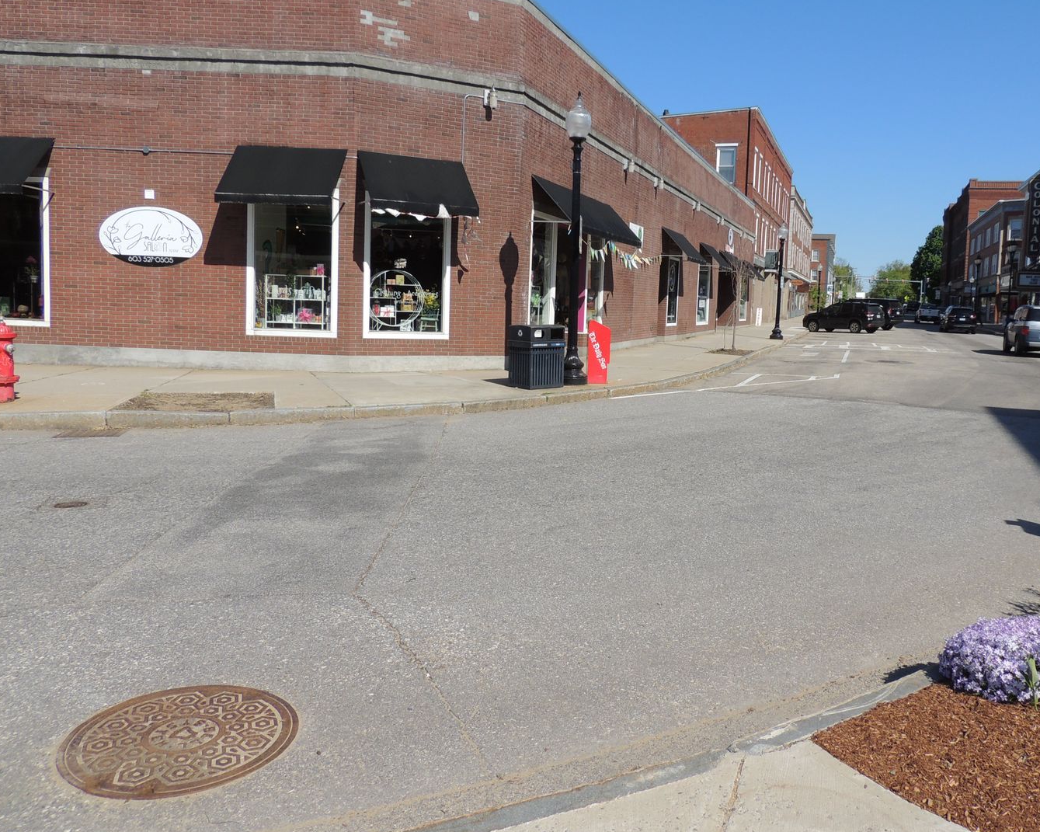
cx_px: 616
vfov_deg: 51.4
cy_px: 373
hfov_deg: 61.8
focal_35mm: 28
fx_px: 862
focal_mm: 4.3
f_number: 3.3
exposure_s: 1/1250
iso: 100
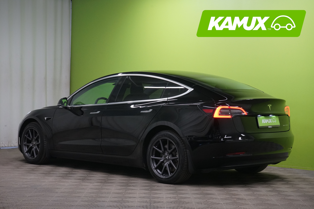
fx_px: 584
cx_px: 157
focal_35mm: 67
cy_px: 104
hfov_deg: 30.1
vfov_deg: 20.3
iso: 2500
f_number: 10
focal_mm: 67
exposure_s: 1/25
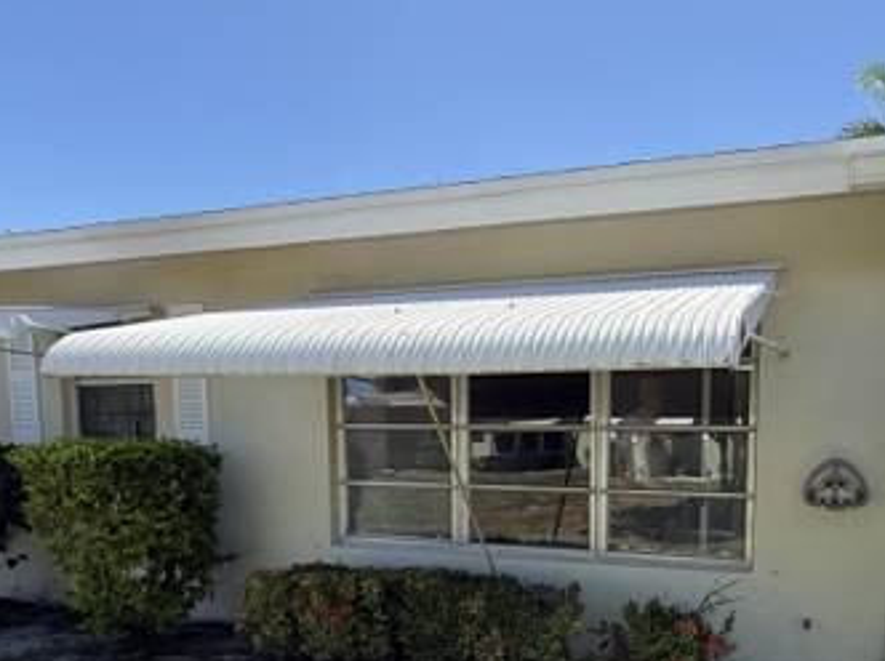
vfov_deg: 49.0
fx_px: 689
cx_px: 629
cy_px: 505
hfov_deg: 62.8
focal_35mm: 27
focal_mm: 2.22
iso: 64
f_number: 2.2
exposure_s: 1/734
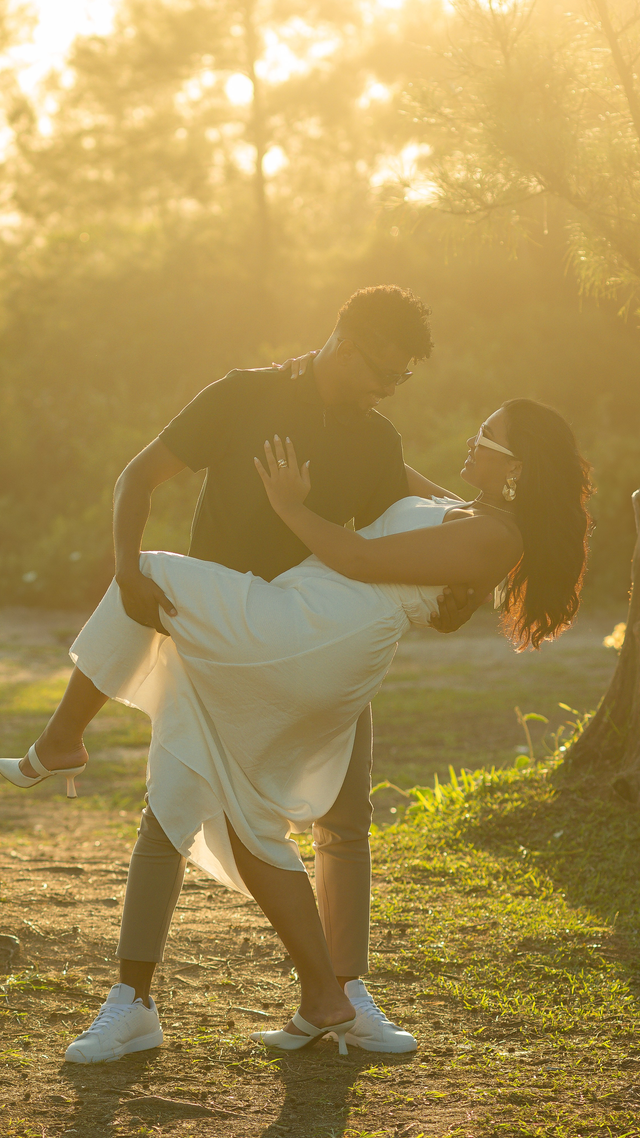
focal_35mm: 134
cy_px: 567
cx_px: 329
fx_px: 4042
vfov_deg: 16.0
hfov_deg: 9.1
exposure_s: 1/1000
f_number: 3.2
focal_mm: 85
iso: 250
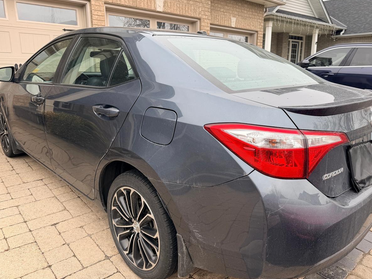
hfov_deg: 67.2
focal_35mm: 26
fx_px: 279
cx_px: 201
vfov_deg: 53.0
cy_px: 132
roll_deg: -0.5
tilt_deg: -12.7
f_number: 1.78
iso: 80
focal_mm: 6.76
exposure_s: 1/750
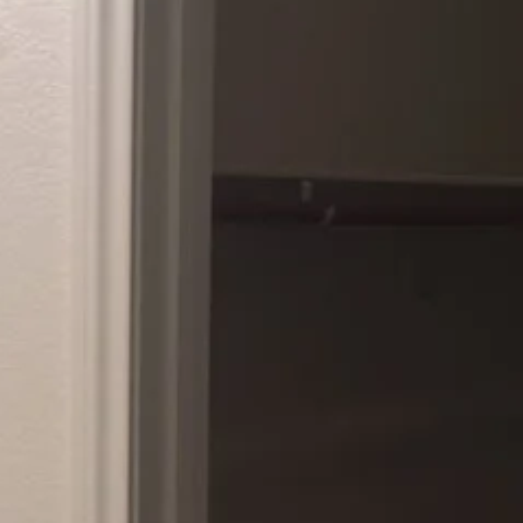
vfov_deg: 15.3
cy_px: 608
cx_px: -88
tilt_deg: -10.0
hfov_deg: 15.3
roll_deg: +0.7
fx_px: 1880
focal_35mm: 110
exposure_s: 1/60
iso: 32
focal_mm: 4.15
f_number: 2.2
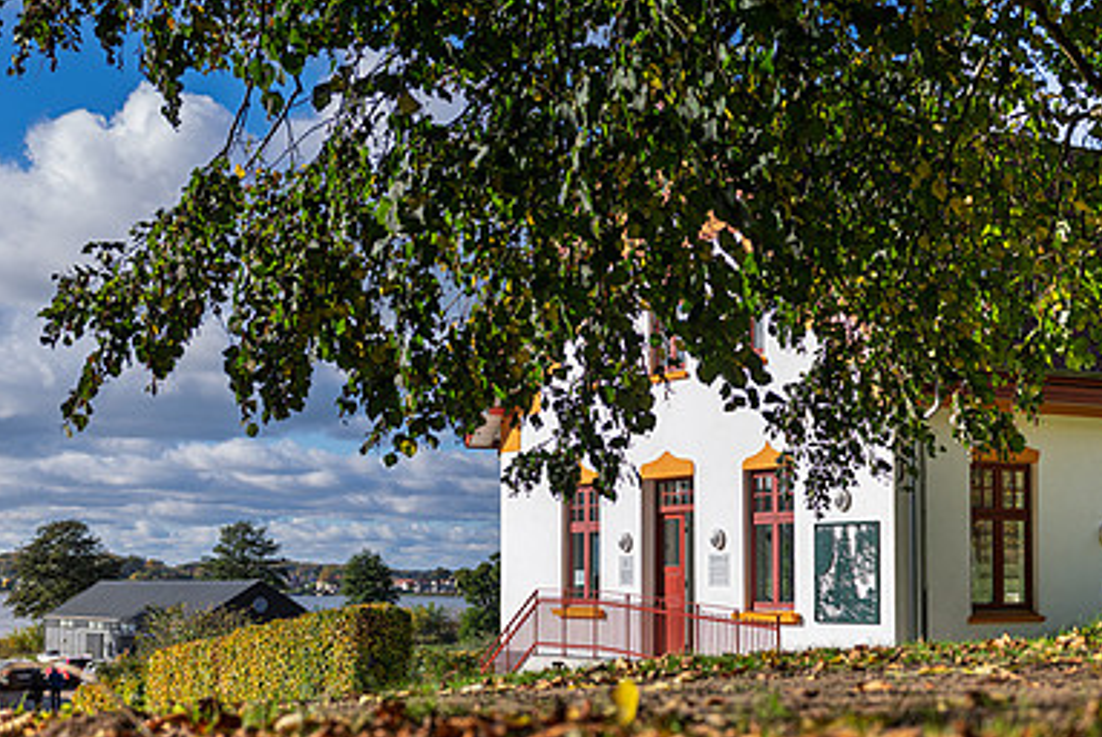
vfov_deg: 22.9
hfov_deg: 33.8
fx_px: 1807
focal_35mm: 59
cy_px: 491
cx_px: 645
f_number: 2.8
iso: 64
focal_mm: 39
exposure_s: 1/1250
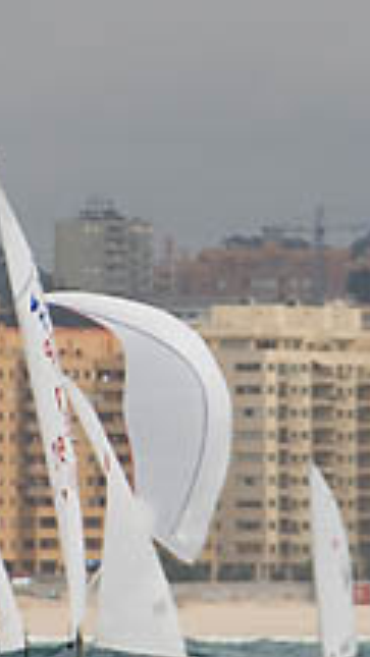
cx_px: 404
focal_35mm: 847
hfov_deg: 1.4
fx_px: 14767
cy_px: 442
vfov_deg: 2.6
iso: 200
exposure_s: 1/1000
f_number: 7.1
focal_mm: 200
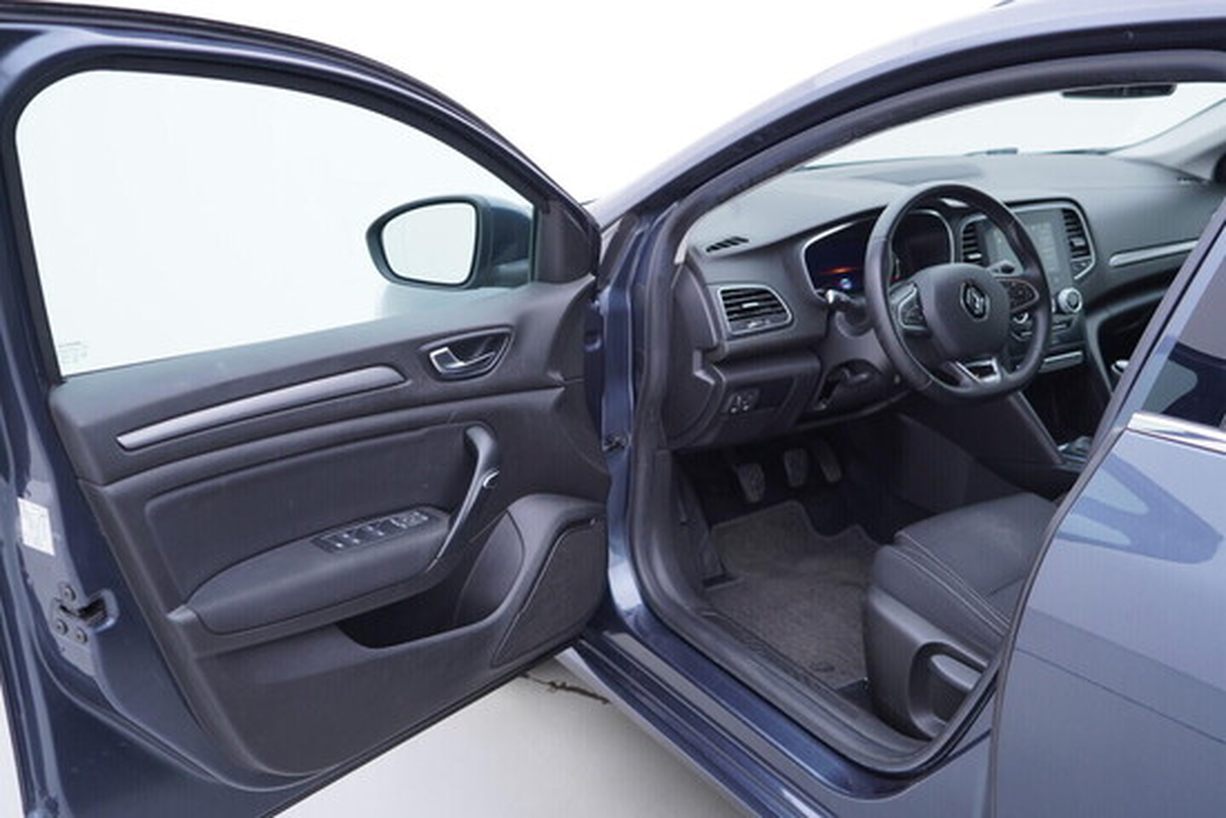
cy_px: 409
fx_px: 1226
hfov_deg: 53.1
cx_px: 613
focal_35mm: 36
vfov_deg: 36.9
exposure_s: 1/40
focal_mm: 24
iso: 125
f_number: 2.8
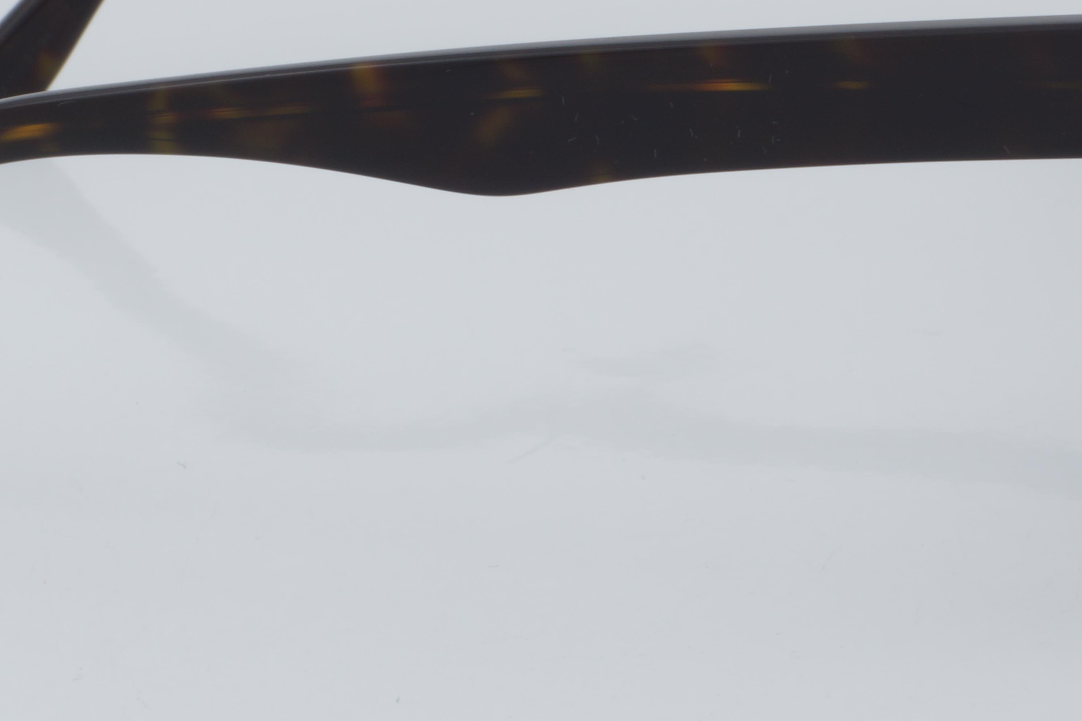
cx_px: 661
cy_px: 145
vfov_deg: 9.1
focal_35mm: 150
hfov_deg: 13.7
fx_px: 4508
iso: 100
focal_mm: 50
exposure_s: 1/4
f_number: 32
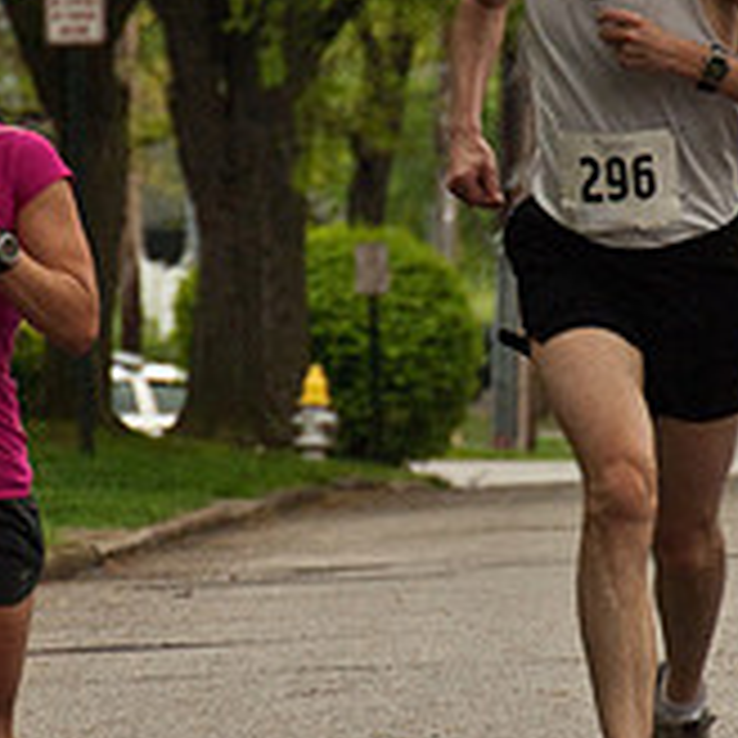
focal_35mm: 901
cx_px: 418
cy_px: 367
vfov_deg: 1.9
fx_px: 21732
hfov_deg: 1.9
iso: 800
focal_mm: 200
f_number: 6.7
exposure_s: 1/320
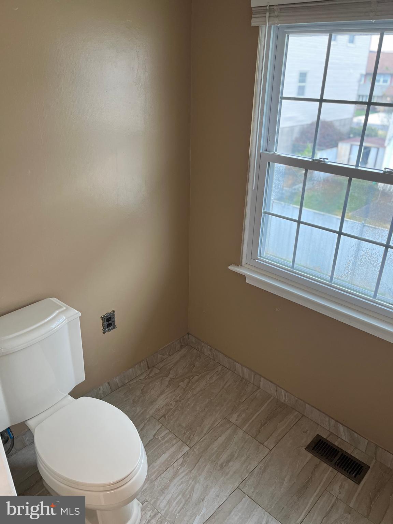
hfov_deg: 53.1
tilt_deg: -26.8
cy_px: 262
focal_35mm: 26
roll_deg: -1.3
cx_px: 196
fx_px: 394
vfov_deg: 67.3
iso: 100
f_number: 1.6
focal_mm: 5.1
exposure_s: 1/60
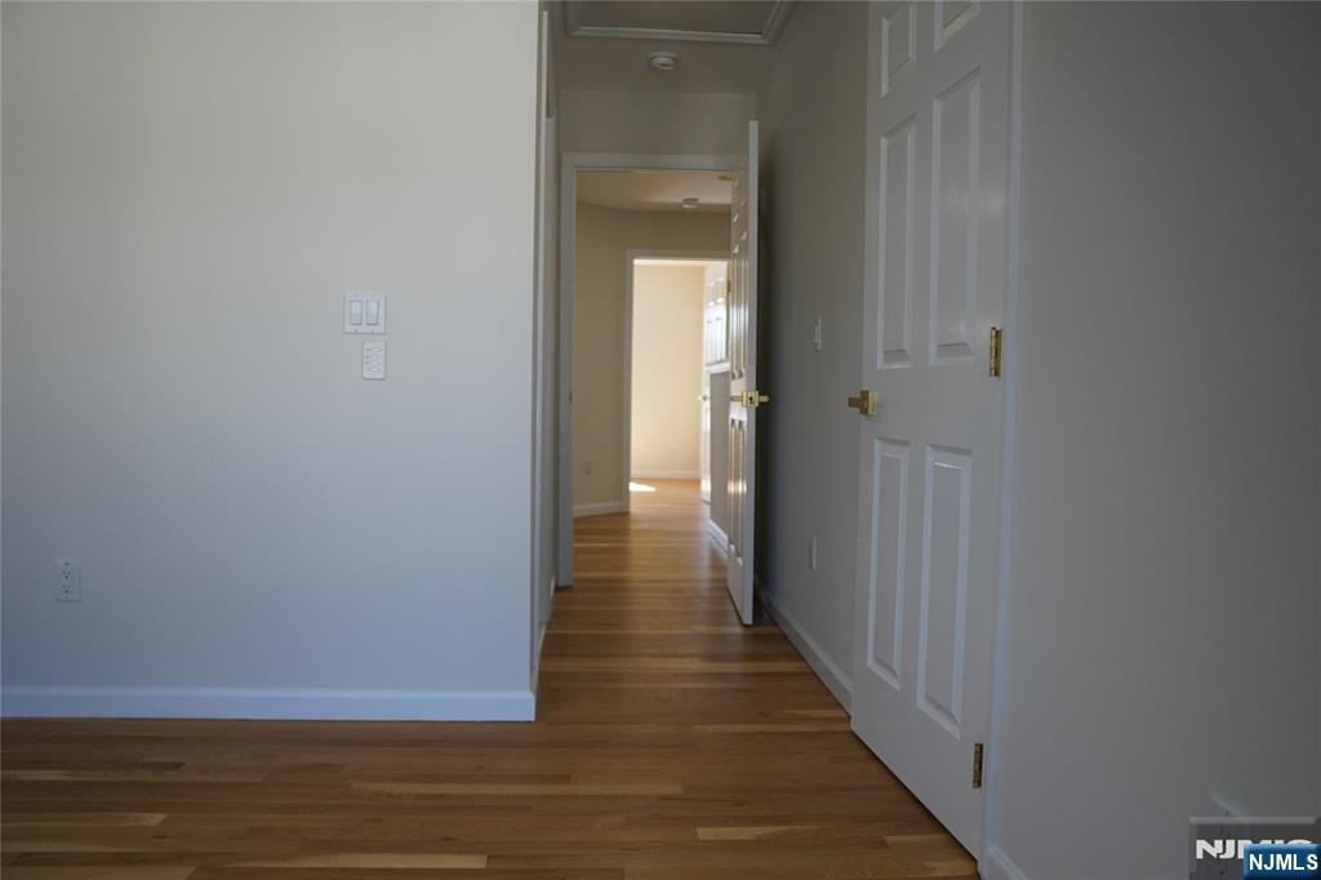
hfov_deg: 73.8
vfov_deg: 53.1
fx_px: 880
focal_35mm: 24
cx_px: 660
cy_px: 440
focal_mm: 16
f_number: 1.6
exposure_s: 1/640
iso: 500
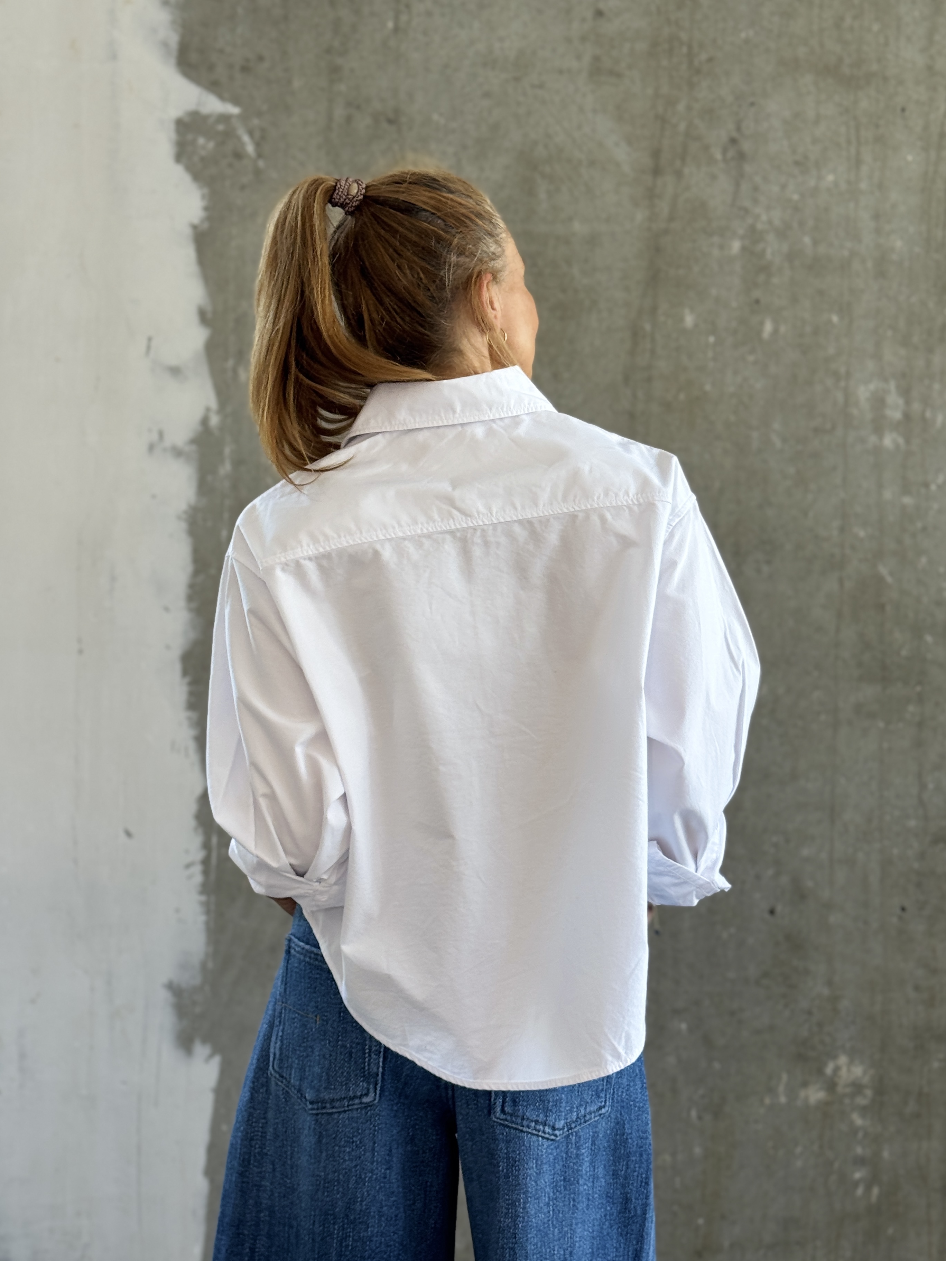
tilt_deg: -1.9
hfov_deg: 30.3
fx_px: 1749
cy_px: 630
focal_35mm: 48
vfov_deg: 39.7
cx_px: 473
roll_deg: -0.8
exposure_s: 1/100
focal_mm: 6.76
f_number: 1.78
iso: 64
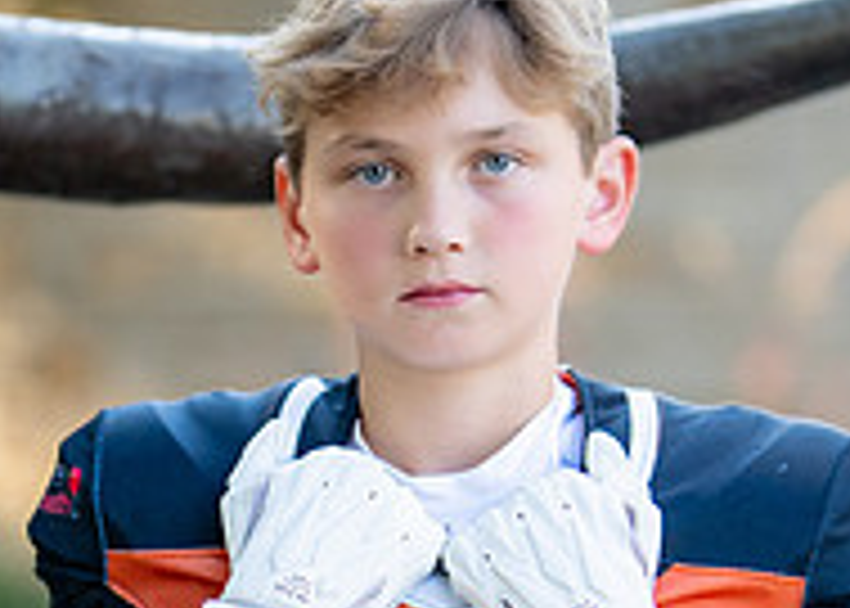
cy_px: 686
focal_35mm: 215
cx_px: 473
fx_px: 5190
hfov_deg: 9.4
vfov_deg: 6.7
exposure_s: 1/1600
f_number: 1.2
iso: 200
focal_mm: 50
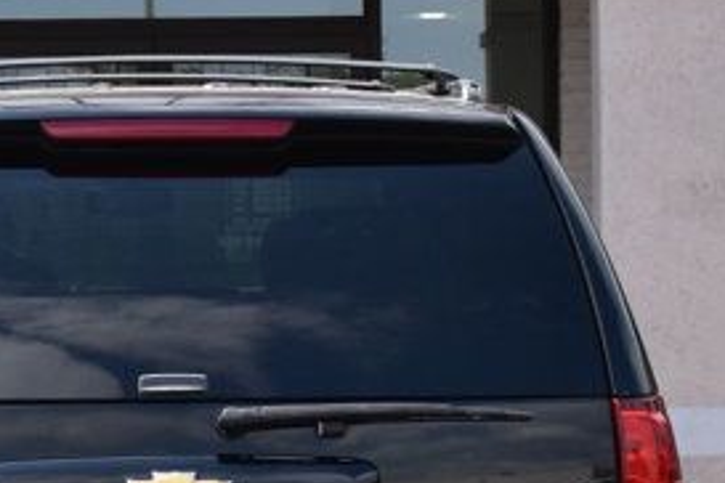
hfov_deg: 12.6
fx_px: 3280
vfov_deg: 8.4
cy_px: 337
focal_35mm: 163
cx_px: 228
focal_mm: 29
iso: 400
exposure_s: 1/400
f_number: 11
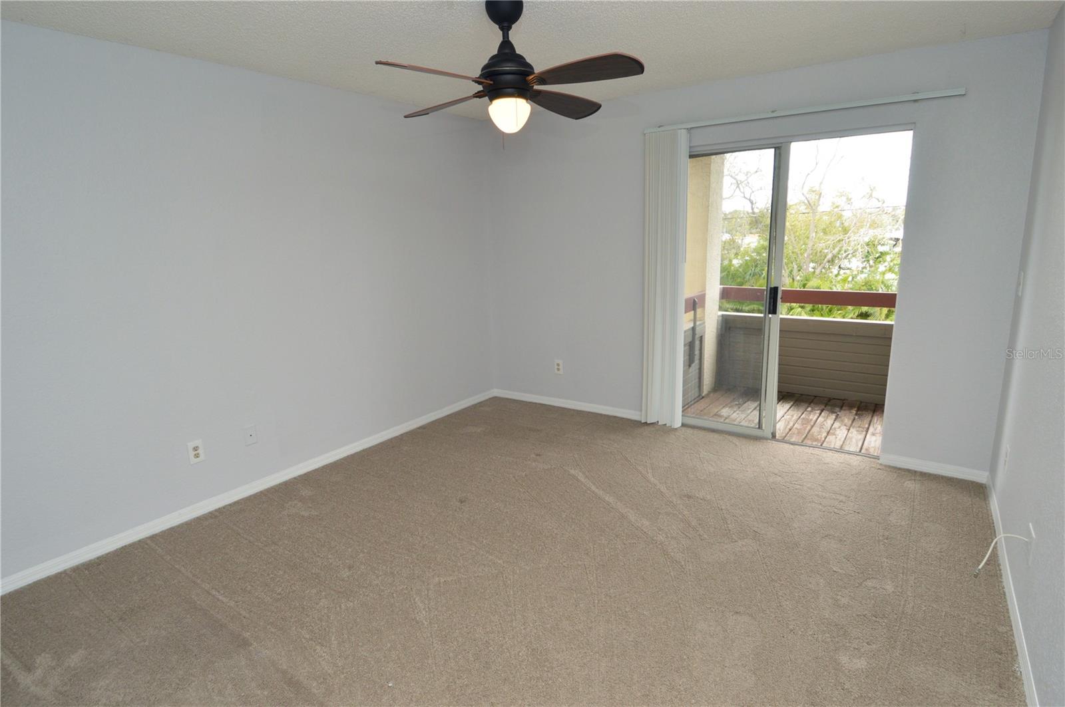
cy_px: 354
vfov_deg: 67.3
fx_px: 532
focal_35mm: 18
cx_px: 532
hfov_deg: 90.1
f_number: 5
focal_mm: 12
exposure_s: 1/100
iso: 400
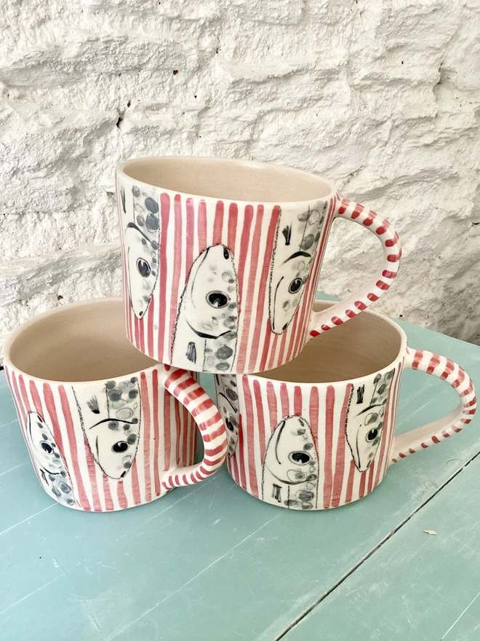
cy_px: 320
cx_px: 240
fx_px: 573
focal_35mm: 31
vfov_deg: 58.4
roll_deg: -0.1
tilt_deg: -26.2
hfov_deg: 45.4
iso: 320
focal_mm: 3.3
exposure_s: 1/40
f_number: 2.4
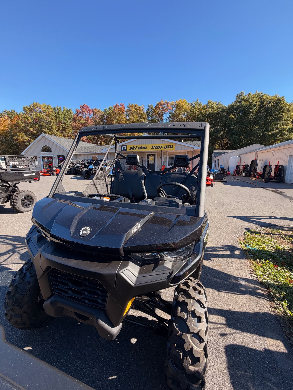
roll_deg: +0.4
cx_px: 146
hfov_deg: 85.7
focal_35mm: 14
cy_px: 195
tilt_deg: -9.4
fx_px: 158
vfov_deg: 102.1
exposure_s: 1/502
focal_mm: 2.22
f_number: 2.2
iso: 50
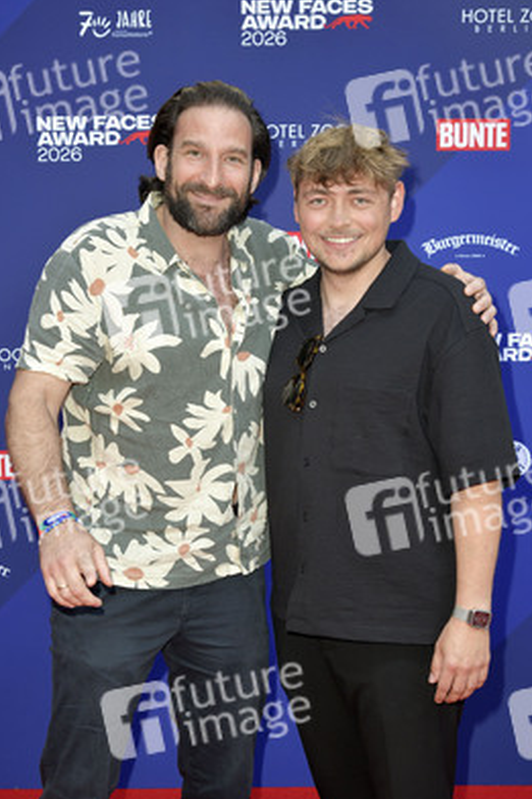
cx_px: 265
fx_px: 1087
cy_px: 406
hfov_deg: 27.5
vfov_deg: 40.4
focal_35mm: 49
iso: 640
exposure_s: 1/200
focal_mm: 48
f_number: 6.3
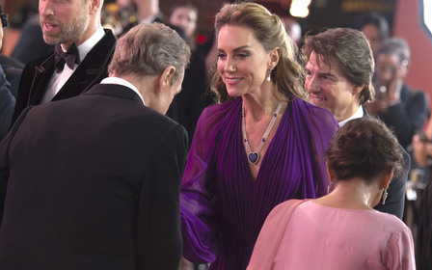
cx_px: 225
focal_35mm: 248
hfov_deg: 8.5
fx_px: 2920
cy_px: 116
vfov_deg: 5.3
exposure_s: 1/250
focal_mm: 185
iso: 1600
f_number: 5.3
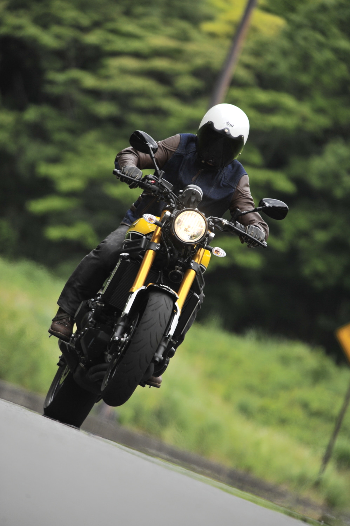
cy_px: 263
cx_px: 175
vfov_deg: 5.2
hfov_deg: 3.4
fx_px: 5841
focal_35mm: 400
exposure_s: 1/1250
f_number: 8
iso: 640
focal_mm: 400
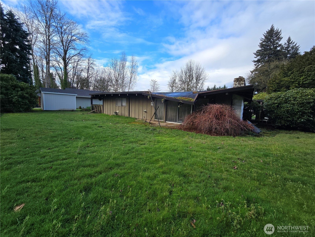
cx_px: 158
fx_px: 118
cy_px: 118
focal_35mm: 13
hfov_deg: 106.2
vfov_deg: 89.9
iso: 50
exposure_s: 1/604
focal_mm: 2.2
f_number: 2.2
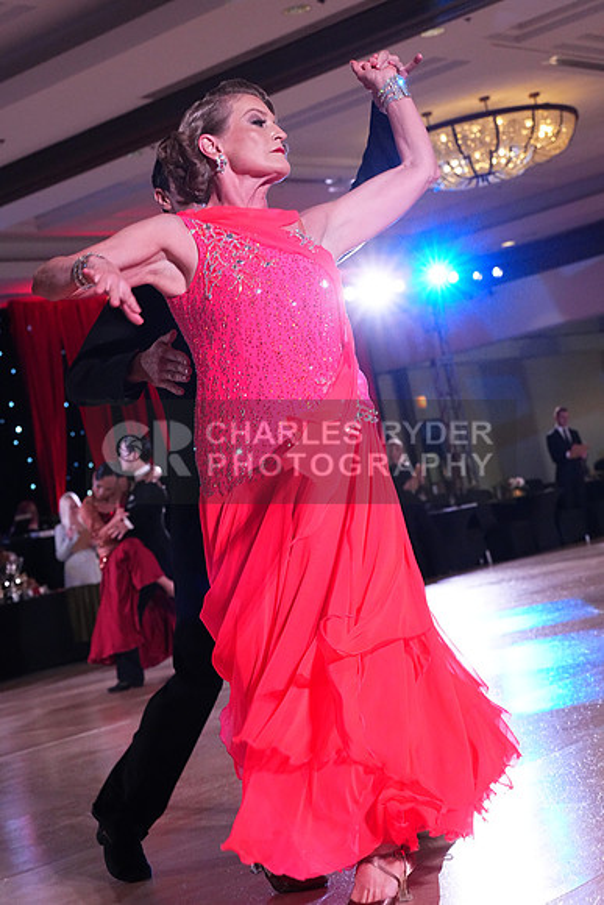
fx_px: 1760
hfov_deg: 19.5
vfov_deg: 28.8
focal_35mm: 70
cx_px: 302
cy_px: 452
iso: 8000
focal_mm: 70
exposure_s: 1/400
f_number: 6.3
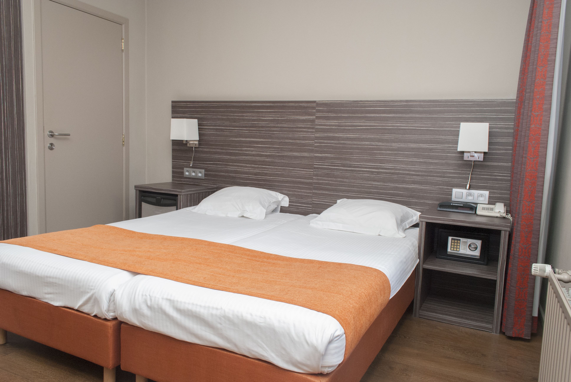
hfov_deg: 67.3
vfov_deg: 48.0
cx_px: 286
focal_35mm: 27
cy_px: 191
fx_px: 429
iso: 800
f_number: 9
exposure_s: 1/25
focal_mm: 18
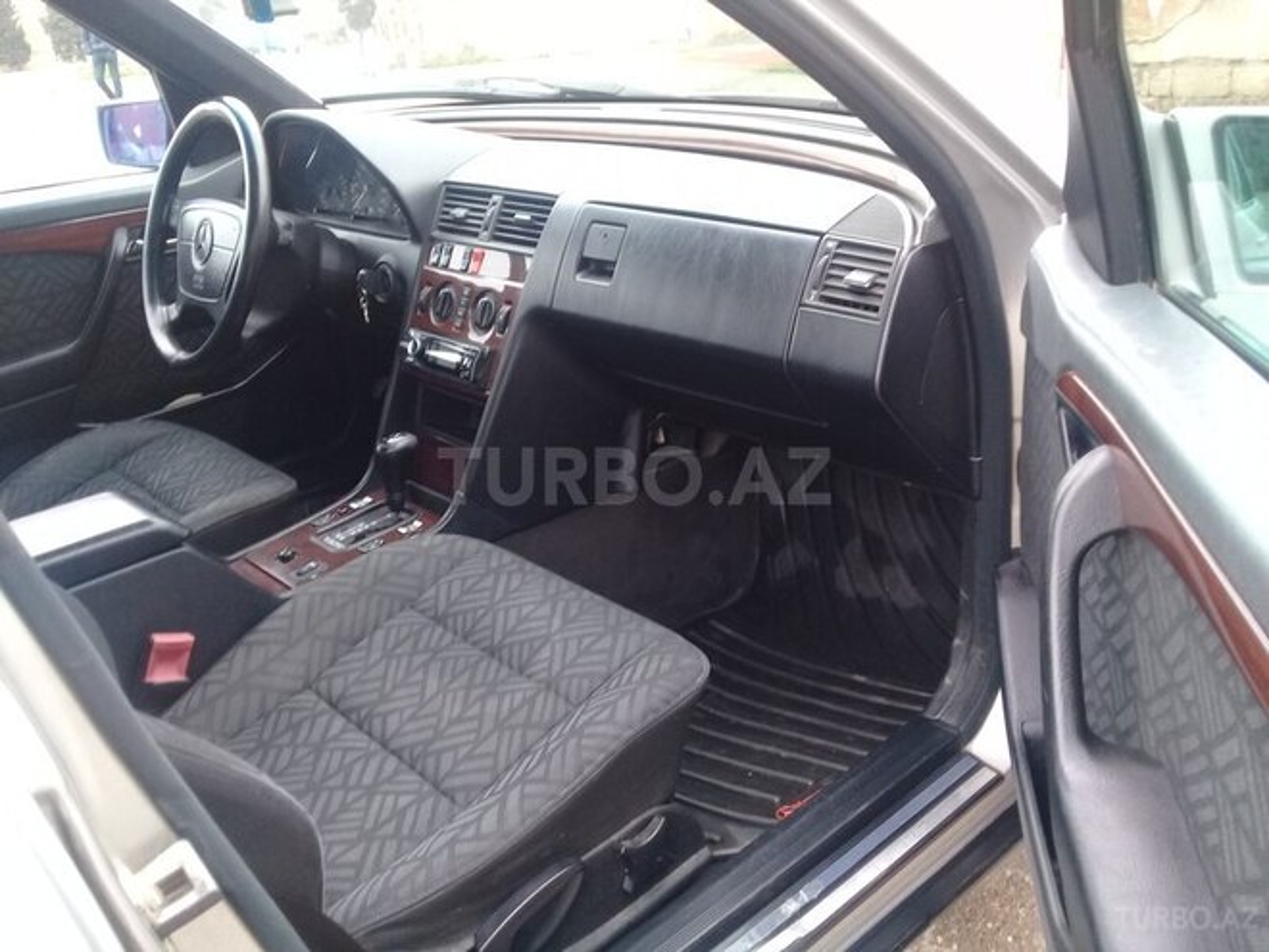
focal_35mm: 31
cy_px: 476
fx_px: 1136
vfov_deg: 45.4
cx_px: 634
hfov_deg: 58.4
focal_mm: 3.3
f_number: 2.2
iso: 50
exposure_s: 1/33
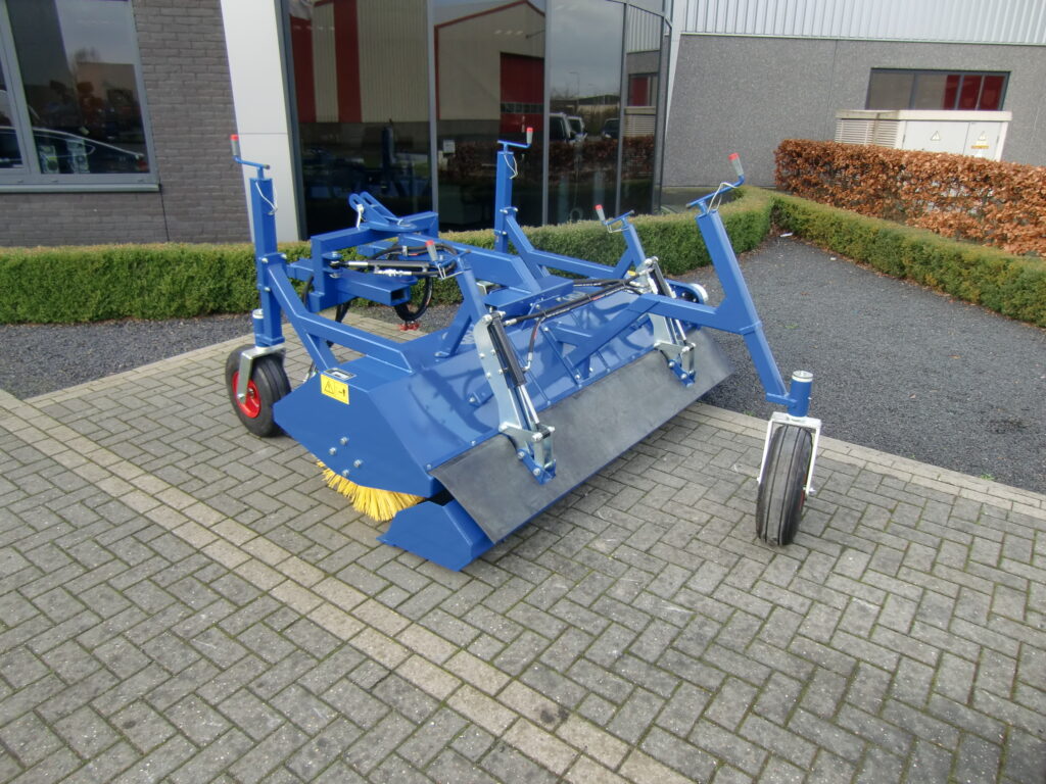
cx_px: 523
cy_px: 392
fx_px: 725
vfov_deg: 56.8
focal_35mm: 24
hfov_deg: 71.6
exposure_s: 1/125
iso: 64
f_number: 3.2
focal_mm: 4.3
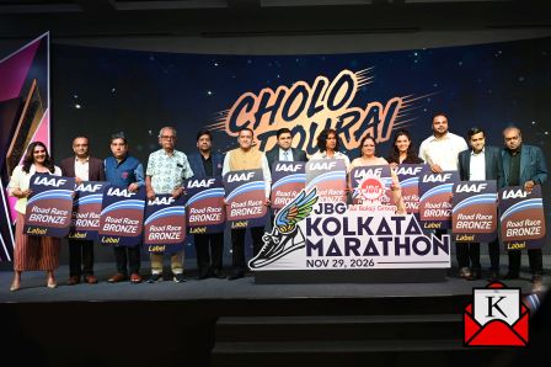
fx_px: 535
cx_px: 276
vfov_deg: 37.8
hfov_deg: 54.5
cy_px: 184
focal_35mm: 35
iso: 400
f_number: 2.8
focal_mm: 35
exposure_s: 1/160
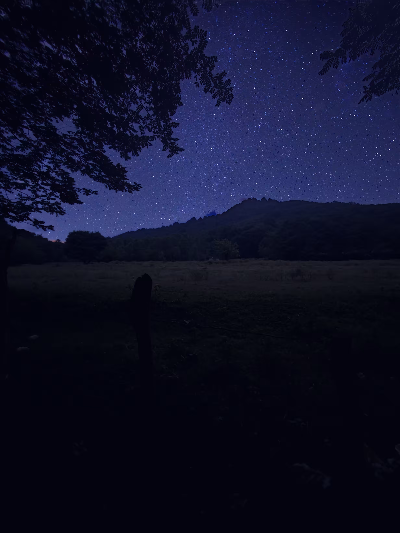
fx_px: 231
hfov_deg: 81.8
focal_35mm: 15
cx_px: 200
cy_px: 266
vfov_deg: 98.1
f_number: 2.2
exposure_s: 1/33
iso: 155
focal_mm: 1.65
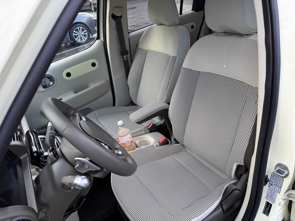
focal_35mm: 24
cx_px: 148
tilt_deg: -31.7
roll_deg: +12.9
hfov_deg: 71.6
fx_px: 205
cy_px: 110
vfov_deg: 56.8
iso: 80
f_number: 1.78
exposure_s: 1/121
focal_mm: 6.76
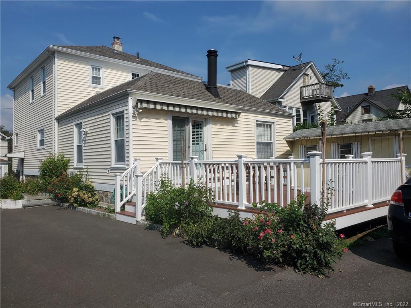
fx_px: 309
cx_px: 206
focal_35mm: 26
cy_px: 154
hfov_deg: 67.3
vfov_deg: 53.1
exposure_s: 1/3266
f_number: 2.4
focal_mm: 4.3
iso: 50
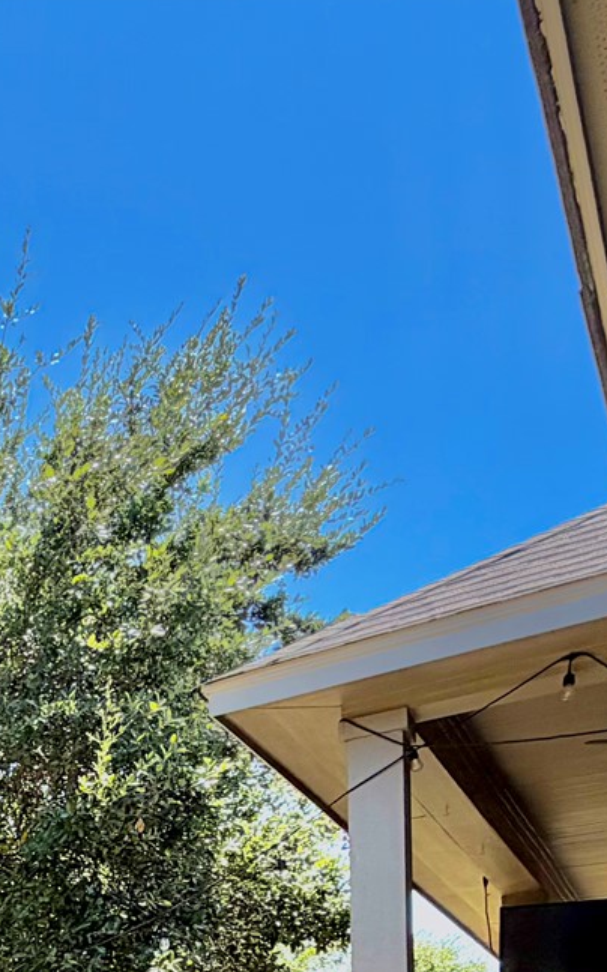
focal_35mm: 47
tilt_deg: +2.9
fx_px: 1245
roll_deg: -0.6
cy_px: 1137
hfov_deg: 20.1
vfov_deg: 34.9
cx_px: -478
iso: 40
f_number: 2.2
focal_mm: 2.22
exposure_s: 1/607
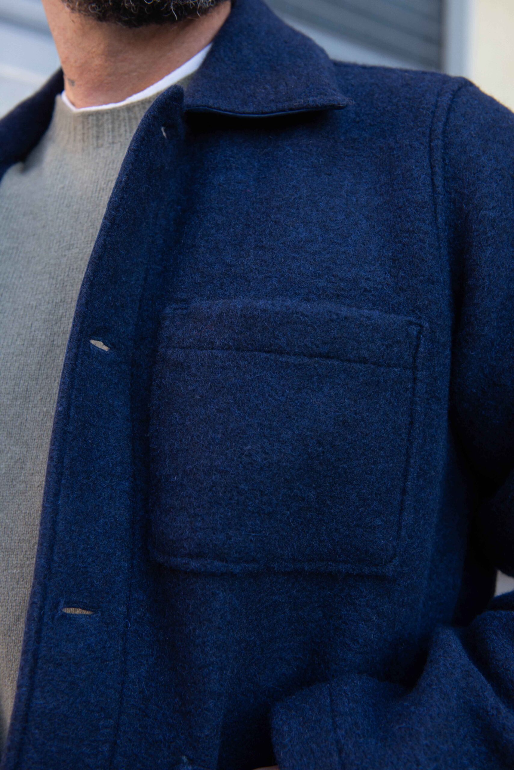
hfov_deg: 28.1
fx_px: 1027
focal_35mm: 48
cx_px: 257
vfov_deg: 41.1
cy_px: 385
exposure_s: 1/200
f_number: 5.6
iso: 500
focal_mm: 48
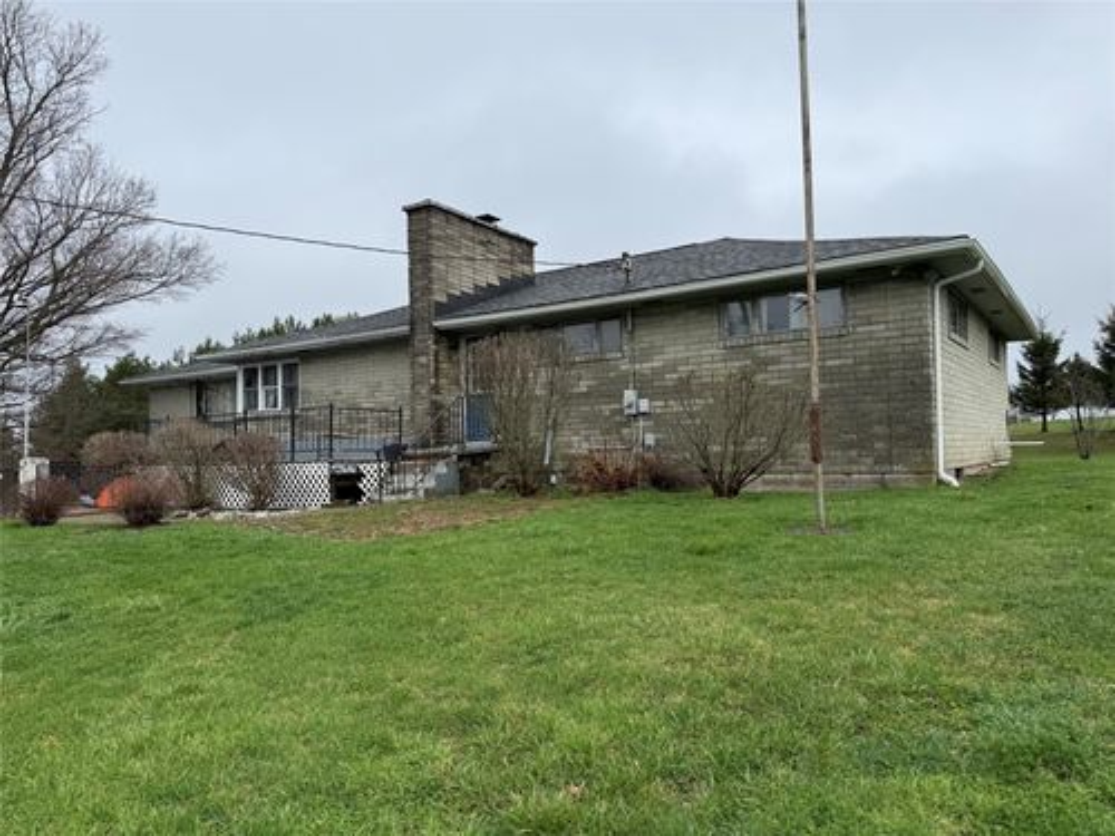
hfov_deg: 71.6
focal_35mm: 24
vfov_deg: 56.8
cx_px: 558
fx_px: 773
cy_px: 418
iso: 80
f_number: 1.78
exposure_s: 1/4975
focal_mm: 6.76
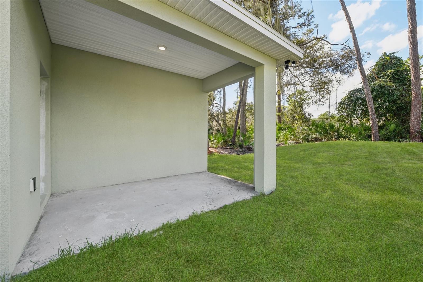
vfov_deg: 81.2
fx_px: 164
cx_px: 212
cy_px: 141
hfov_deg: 104.3
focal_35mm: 14
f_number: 8
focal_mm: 14
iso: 400
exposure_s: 1/200
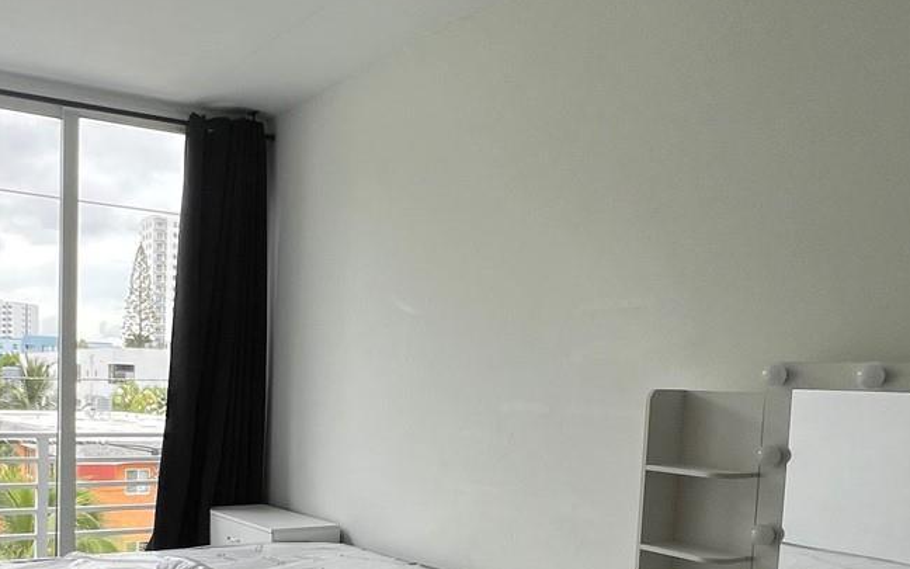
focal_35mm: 34
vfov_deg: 35.9
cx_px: 279
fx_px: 843
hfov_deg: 55.1
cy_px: 466
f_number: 1.8
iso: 32
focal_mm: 1.57
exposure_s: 1/145
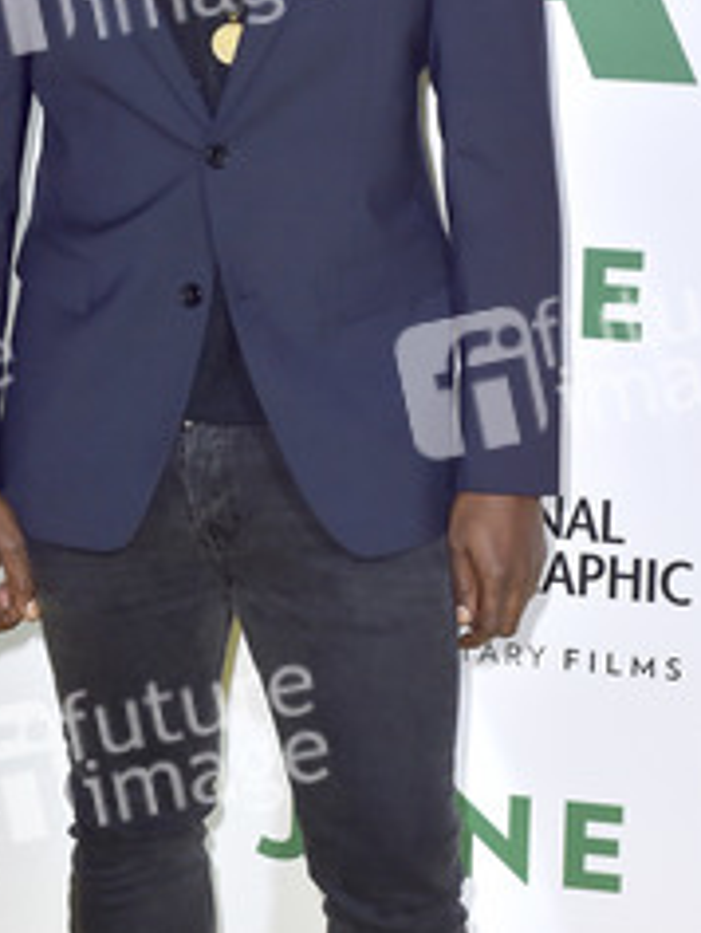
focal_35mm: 107
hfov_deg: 13.8
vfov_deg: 18.2
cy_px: 169
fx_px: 2887
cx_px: 242
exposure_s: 1/320
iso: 500
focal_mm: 66
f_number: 6.3
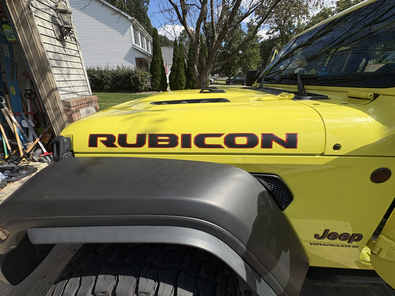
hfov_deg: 102.1
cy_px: 148
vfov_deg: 85.7
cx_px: 198
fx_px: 160
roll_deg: -0.7
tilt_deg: -25.8
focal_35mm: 14
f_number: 2.2
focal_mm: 2.22
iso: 50
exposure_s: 1/2028
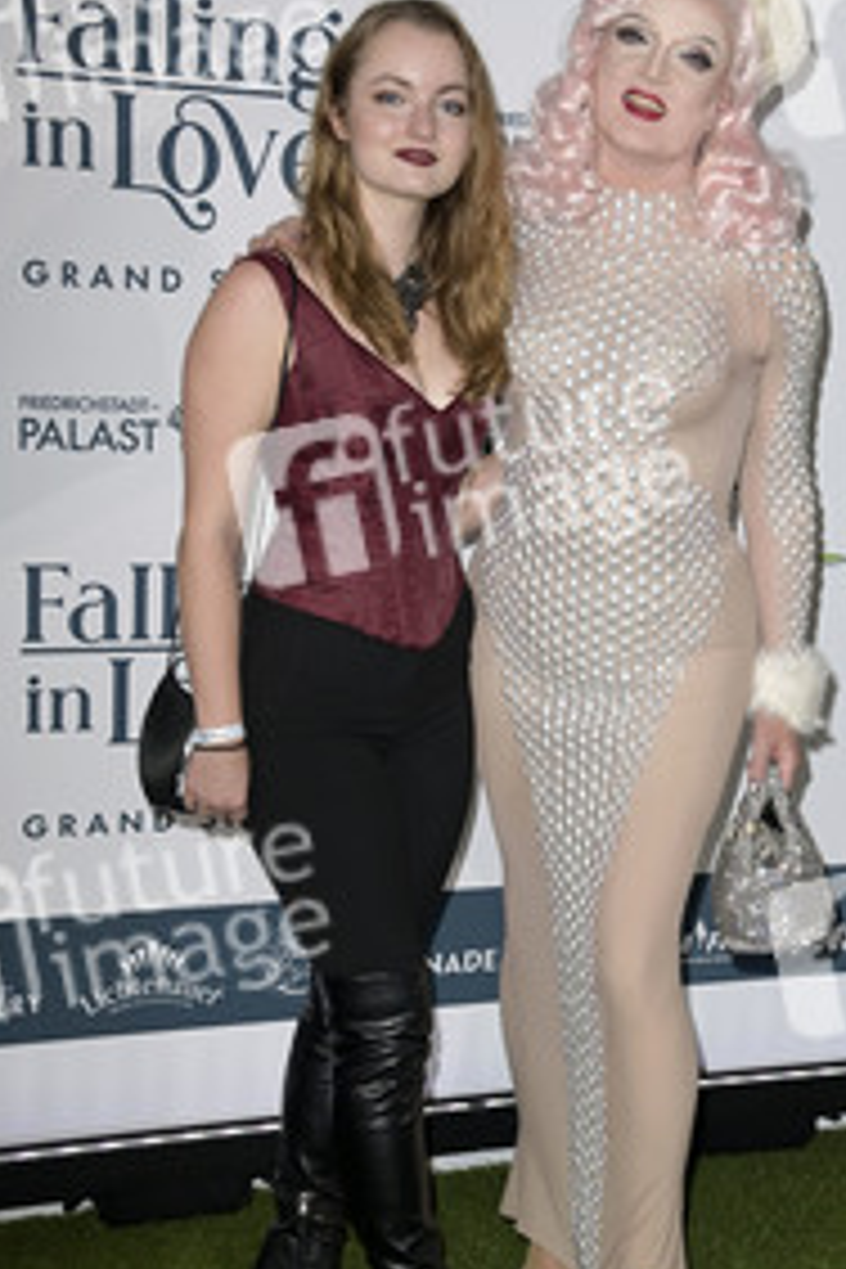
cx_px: 590
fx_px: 2397
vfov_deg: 29.6
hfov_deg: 19.9
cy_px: 706
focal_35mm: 68
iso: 640
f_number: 5.6
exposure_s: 1/250
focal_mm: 48
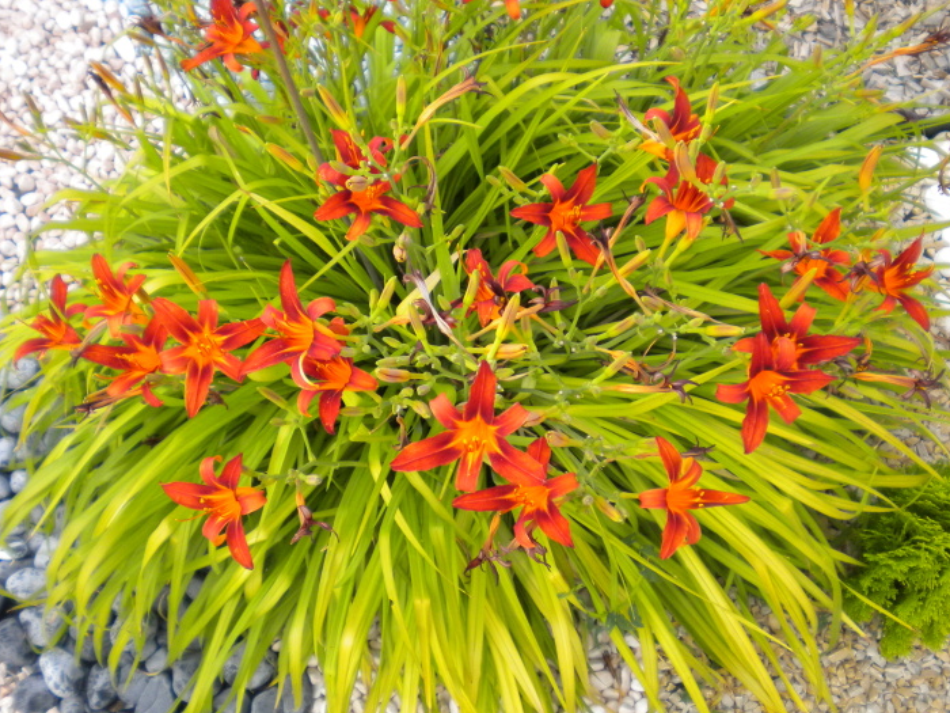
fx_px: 1098
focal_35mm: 40
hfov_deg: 46.8
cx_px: 490
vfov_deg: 36.0
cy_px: 344
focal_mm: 6.3
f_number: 3.1
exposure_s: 1/460
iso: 224
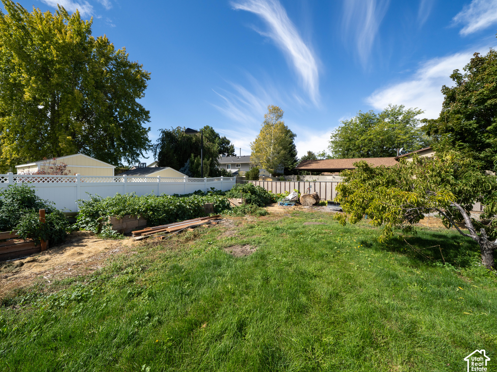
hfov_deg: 101.9
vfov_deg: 85.6
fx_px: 201
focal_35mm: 14
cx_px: 231
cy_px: 180
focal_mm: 12
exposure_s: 1/200
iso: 160
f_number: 11
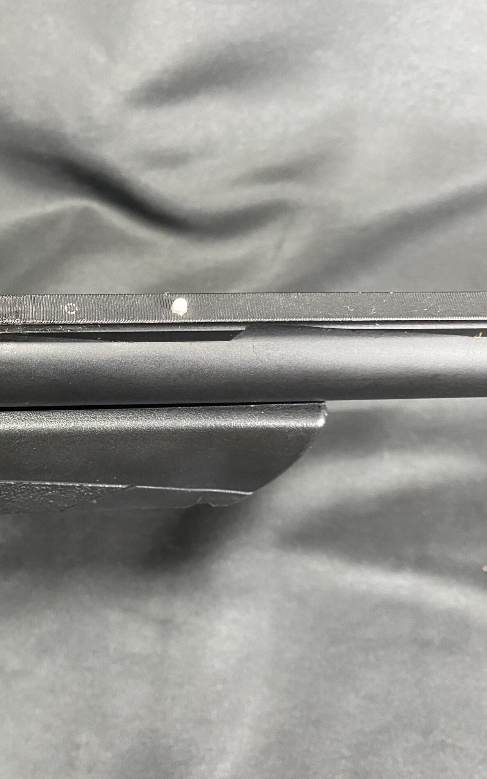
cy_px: 391
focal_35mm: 37
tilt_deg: -60.2
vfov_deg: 52.7
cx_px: 56
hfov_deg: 32.8
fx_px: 786
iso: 400
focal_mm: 4.25
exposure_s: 1/60
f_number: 1.8
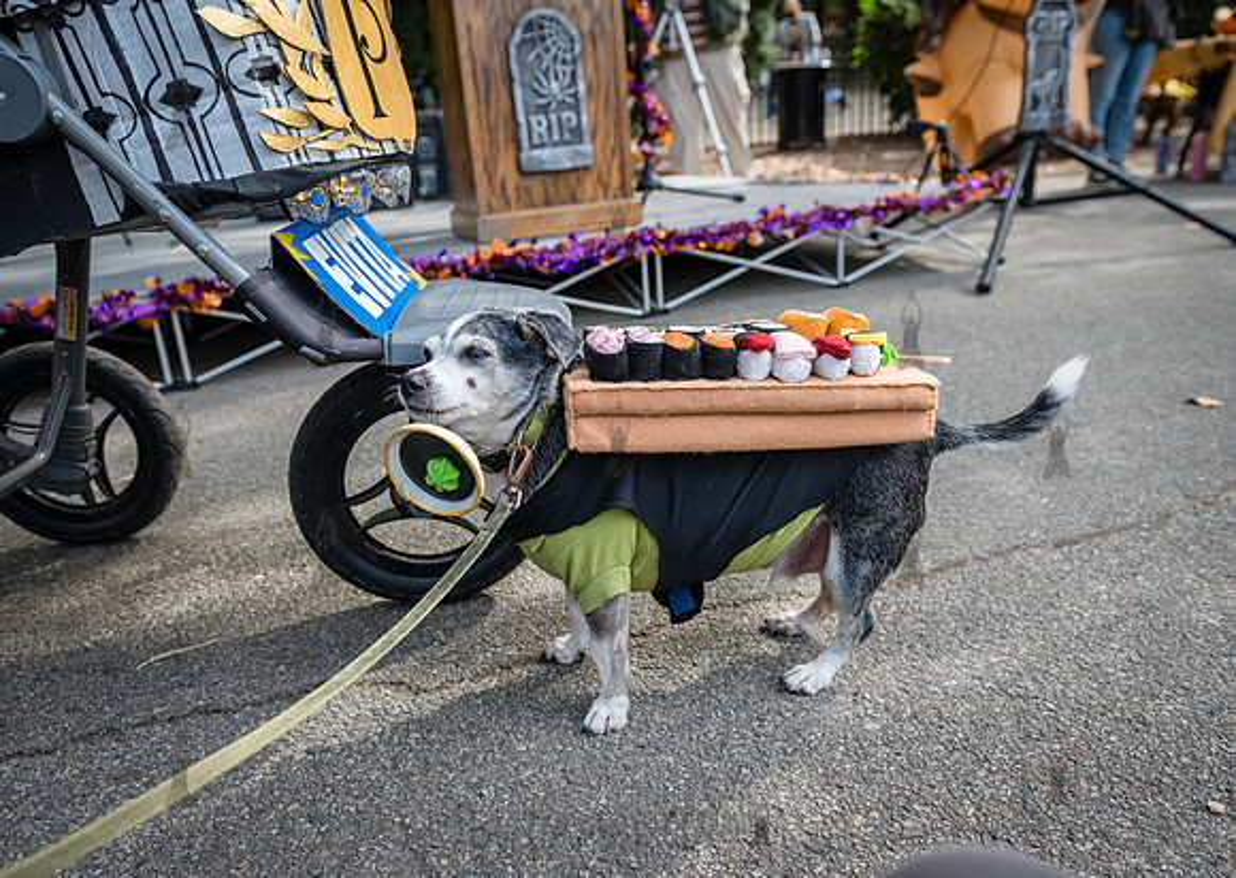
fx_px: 940
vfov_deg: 50.0
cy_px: 461
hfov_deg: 66.6
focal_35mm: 27
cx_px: 590
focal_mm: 24
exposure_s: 1/1000
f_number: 4
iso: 1000
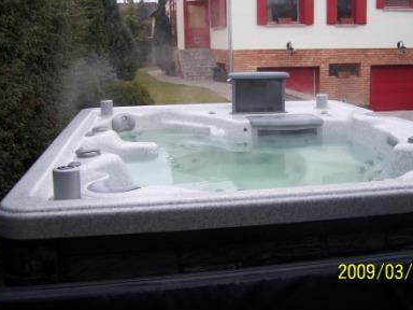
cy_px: 137
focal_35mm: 42
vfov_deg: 34.3
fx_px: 501
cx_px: 217
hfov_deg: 44.8
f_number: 3
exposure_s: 1/125
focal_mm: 6
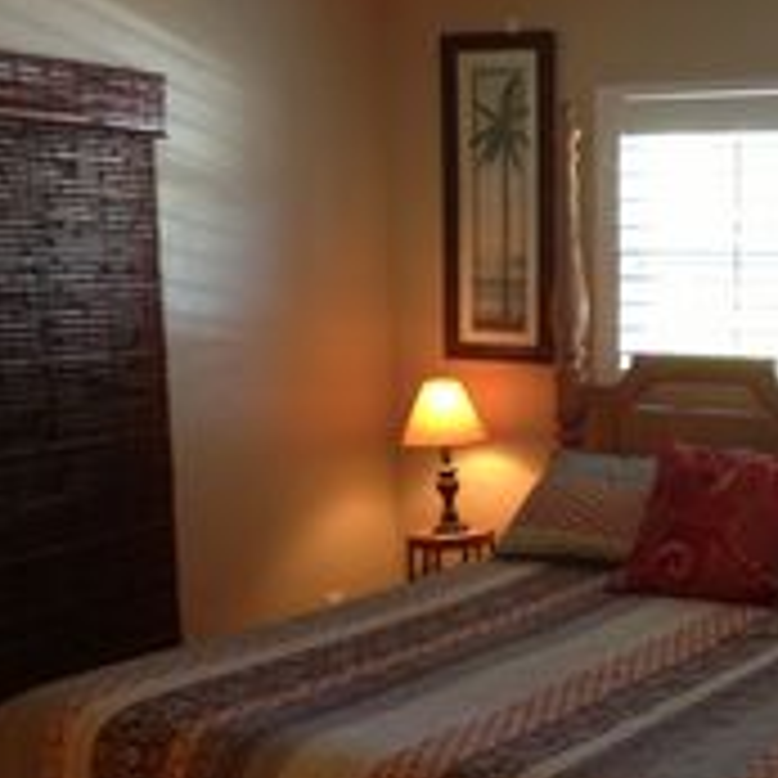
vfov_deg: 27.7
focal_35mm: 62
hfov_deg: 26.7
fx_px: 1577
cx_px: 711
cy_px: 463
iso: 100
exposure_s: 1/20
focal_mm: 4.13
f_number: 2.4
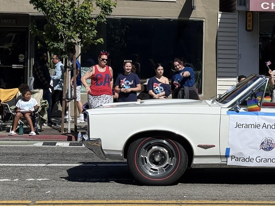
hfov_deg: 18.9
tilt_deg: -0.7
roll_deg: -0.7
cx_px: 277
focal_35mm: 101
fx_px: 802
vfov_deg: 14.6
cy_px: 70
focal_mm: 6.76
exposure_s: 1/8772
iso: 64
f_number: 1.78
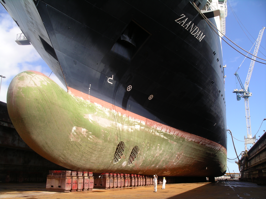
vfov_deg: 38.7
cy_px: 100
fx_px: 284
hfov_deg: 50.1
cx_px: 133
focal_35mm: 37
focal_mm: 7.8
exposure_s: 1/350
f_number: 5
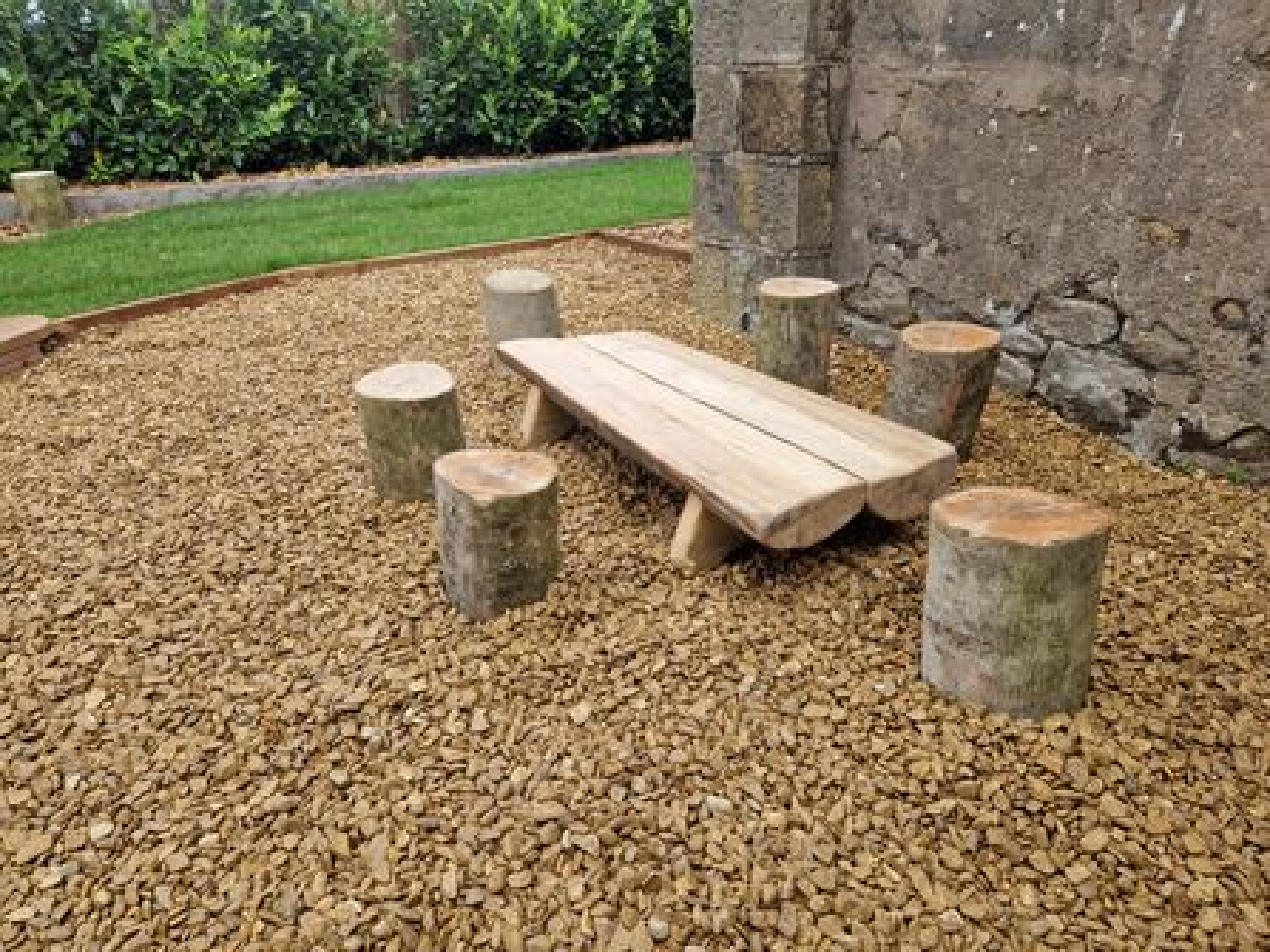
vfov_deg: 58.9
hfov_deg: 73.9
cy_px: 476
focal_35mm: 23
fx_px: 844
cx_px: 635
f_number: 1.8
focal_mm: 5.4
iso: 50
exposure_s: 1/466
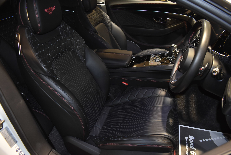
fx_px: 173
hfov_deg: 67.3
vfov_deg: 48.0
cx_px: 116
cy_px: 78
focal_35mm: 27
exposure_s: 1/60
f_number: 5
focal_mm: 18
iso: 1250
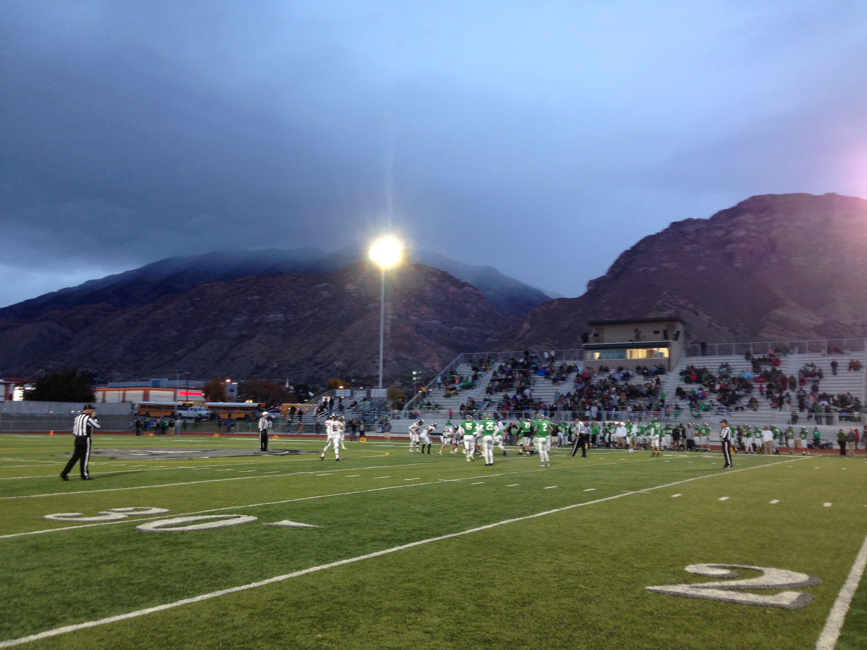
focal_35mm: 33
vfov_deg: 42.9
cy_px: 325
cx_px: 434
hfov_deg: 55.4
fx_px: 827
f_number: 2.4
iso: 50
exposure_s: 1/20
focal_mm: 4.12
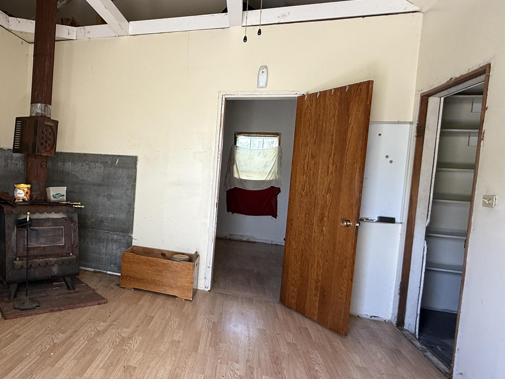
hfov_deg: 66.1
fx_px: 350
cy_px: 184
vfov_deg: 56.8
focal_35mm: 24
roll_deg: -2.8
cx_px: 112
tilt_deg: -1.7
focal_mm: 2.22
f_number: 2.2
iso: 160
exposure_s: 1/99
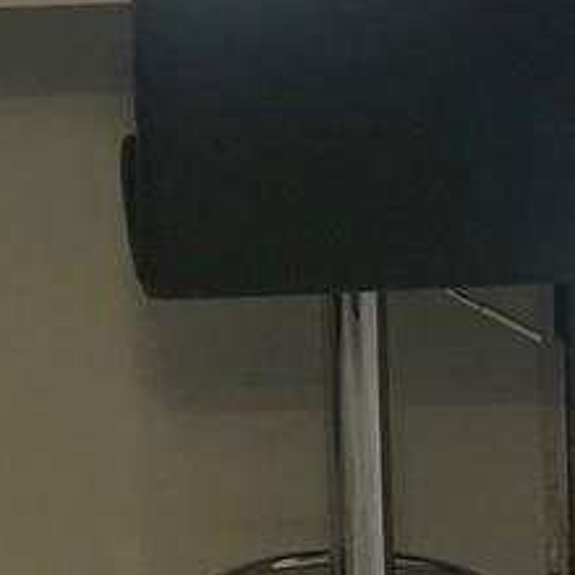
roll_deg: +2.4
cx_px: -157
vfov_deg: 10.0
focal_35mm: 167
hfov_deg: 10.3
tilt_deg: -5.6
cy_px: -405
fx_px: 3138
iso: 100
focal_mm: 4.25
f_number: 1.8
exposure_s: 1/60
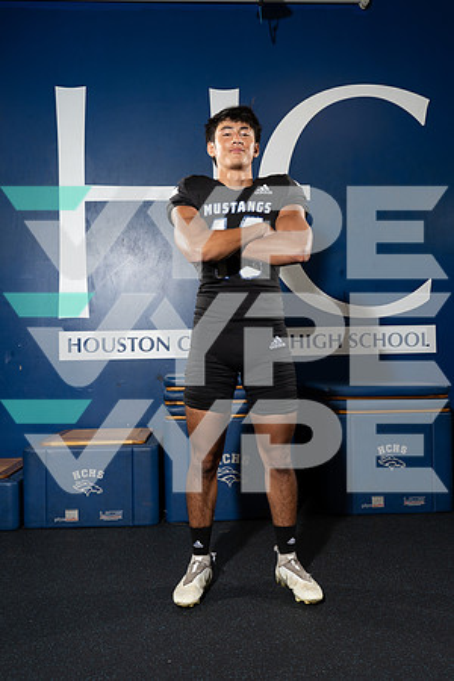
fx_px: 605
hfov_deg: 41.1
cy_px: 340
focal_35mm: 32
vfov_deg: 58.7
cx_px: 227
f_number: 8
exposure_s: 1/250
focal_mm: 32
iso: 800
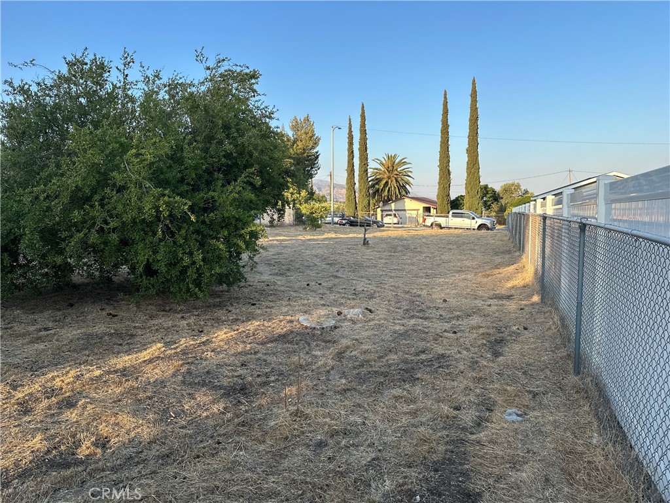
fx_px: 465
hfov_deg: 71.6
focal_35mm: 24
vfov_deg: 56.8
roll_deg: +0.6
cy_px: 252
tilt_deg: -4.8
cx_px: 335
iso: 80
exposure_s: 1/1339
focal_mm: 6.86
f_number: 1.78
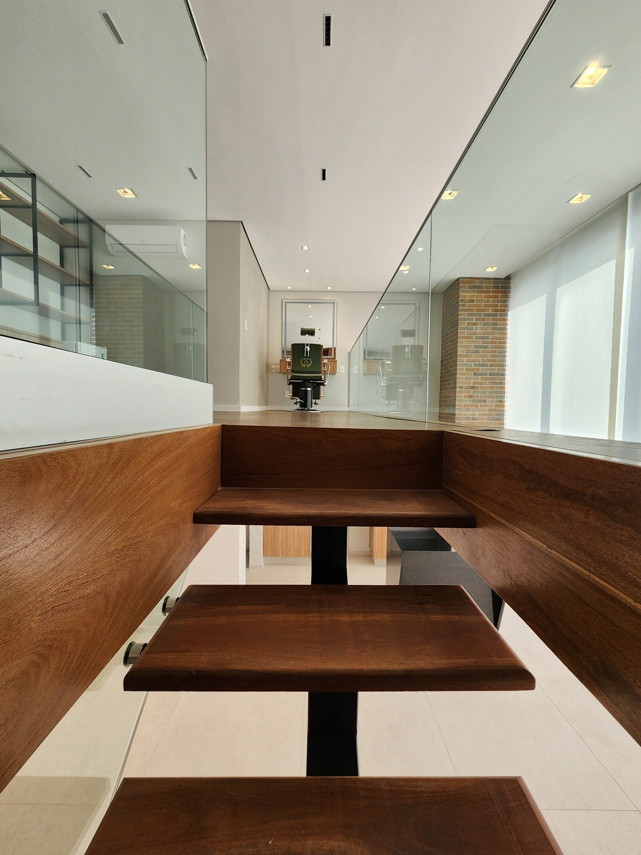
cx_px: 320
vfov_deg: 106.2
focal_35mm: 13
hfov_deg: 89.9
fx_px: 321
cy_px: 428
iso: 80
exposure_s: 1/120
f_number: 2.2
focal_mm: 2.2
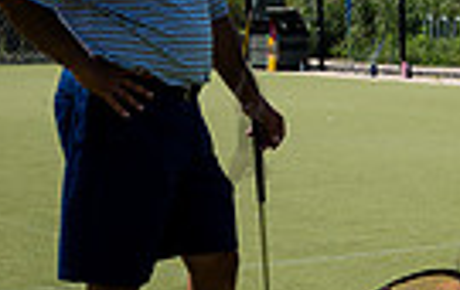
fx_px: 1646
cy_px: 121
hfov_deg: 13.7
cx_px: 906
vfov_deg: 10.1
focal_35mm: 131
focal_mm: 29
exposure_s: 1/800
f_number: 5
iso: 100
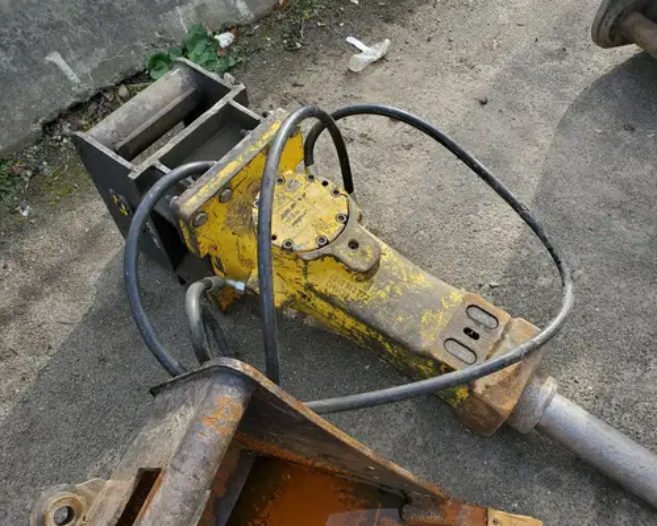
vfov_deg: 51.5
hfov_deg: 62.1
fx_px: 544
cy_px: 267
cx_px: 354
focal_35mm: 28
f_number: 2.4
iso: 50
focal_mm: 4.3
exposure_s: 1/443
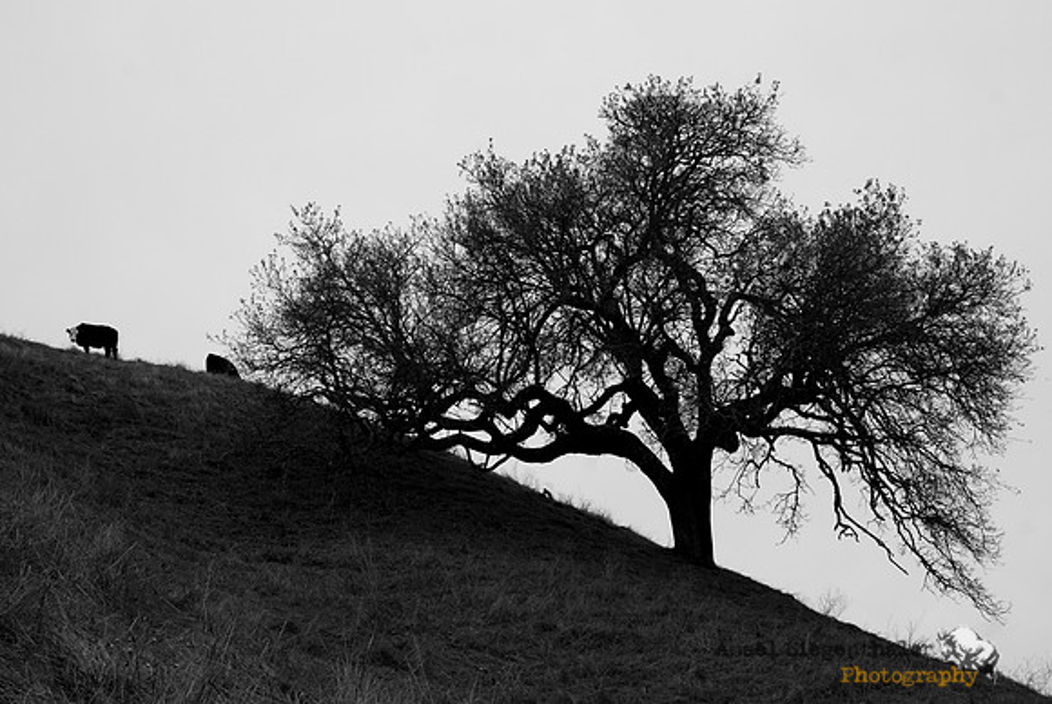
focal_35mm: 52
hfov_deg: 37.8
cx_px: 526
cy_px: 352
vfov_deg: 25.8
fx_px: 1536
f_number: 8
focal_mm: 35
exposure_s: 1/200
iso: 320
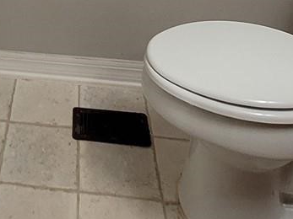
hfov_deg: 30.0
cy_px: -230
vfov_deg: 17.1
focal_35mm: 60
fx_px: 508
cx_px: 1
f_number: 2.2
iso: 160
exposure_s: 1/60
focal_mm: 1.74
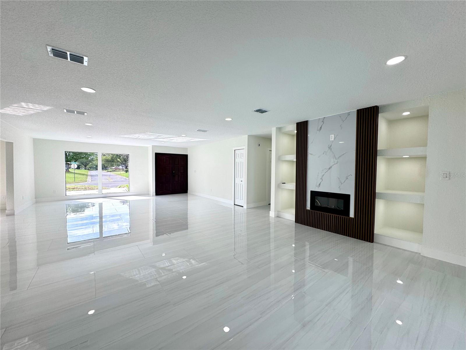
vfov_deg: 85.7
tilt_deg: -2.6
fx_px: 188
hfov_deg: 102.1
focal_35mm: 14
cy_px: 175
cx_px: 233
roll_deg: -0.3
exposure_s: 1/346
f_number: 2.2
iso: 40
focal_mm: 2.22
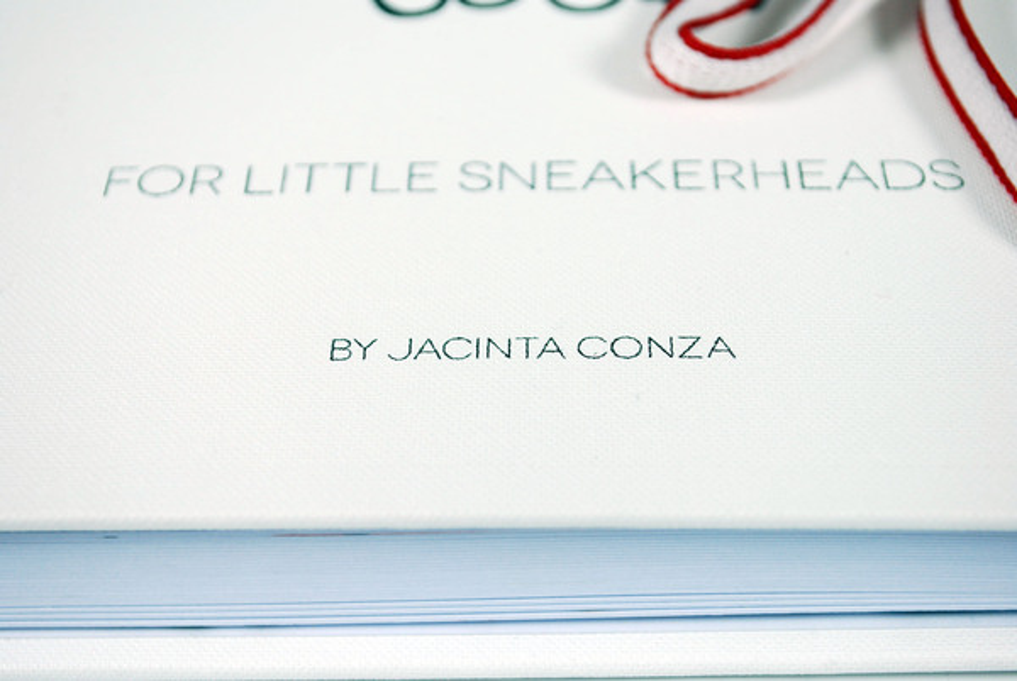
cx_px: 508
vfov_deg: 21.6
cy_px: 340
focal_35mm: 63
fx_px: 1782
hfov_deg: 31.8
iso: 400
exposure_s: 1/100
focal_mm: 42
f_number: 5.6
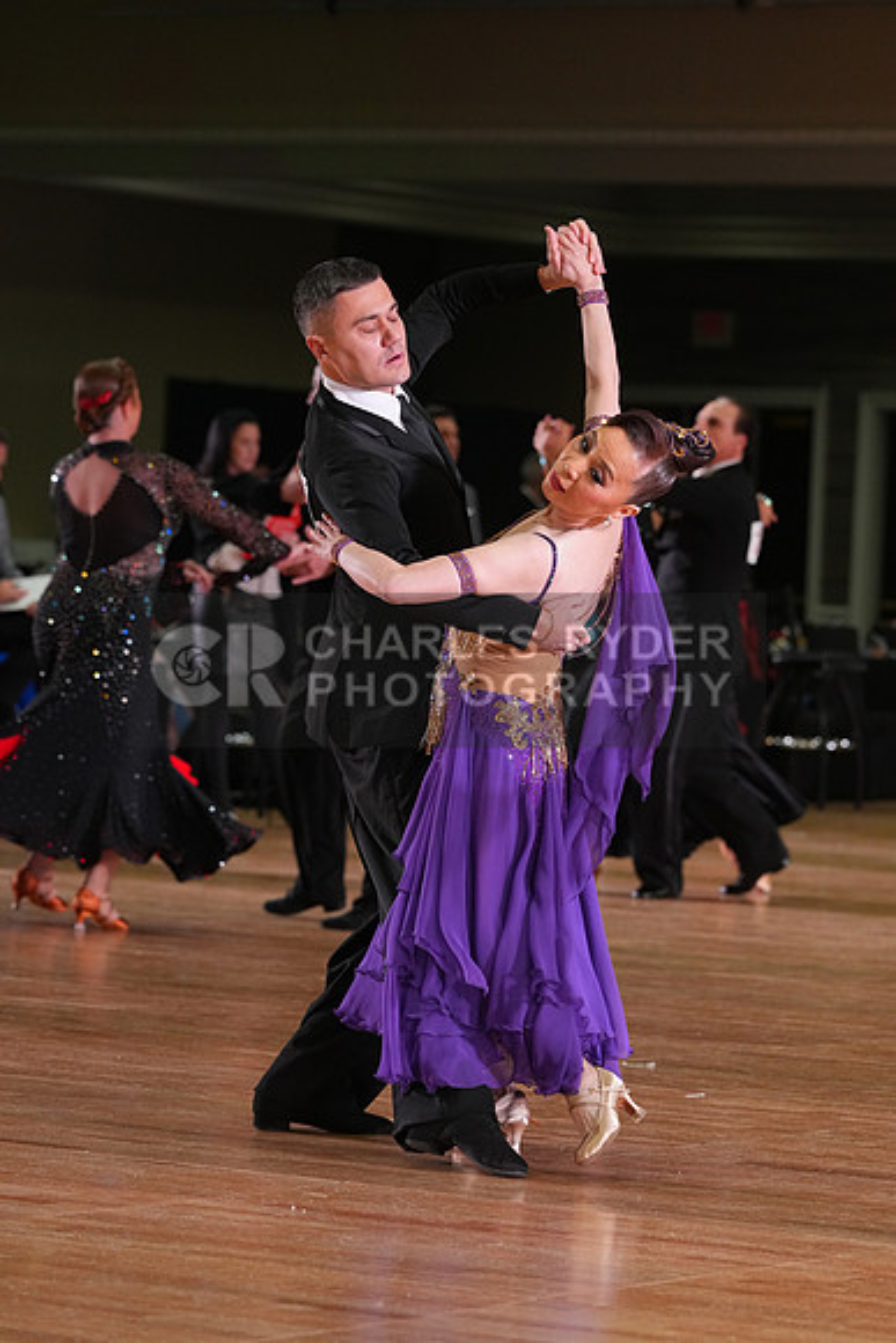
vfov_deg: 13.0
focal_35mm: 158
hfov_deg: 8.7
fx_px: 5895
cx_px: 448
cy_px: 672
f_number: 5.6
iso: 2500
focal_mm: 158
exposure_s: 1/200
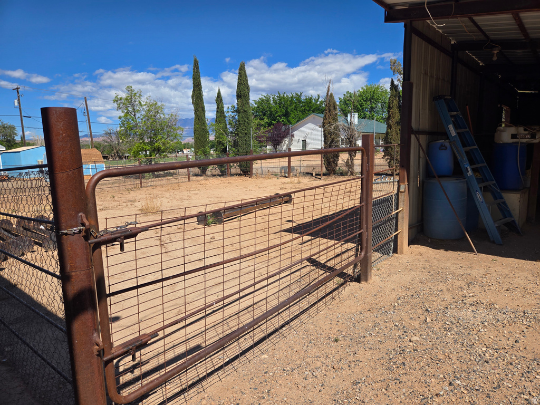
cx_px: 270
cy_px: 202
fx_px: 359
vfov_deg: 58.9
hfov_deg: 73.9
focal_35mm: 23
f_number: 1.8
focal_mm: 5.4
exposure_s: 1/2180
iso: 25
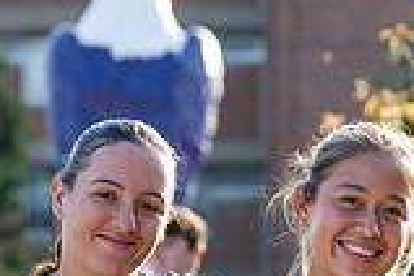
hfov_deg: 6.7
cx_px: 401
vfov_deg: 4.5
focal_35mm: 307
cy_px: 314
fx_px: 3530
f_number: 3.5
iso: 125
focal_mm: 84
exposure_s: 1/320
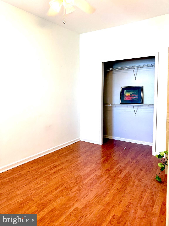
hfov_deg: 56.8
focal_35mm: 24
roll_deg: +0.0
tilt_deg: -4.5
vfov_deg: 71.6
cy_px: 113
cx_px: 84
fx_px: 156
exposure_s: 1/60
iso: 160
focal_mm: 6.76
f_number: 1.78
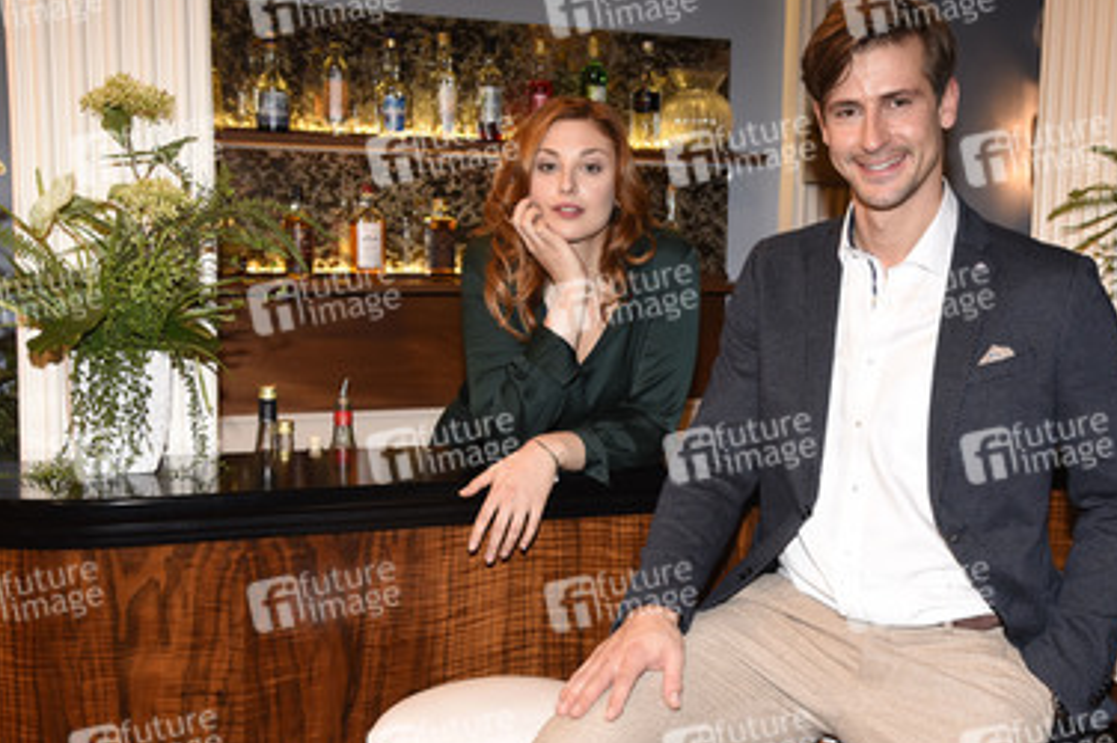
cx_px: 661
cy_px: 374
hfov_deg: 41.0
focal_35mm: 48
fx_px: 1488
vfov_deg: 28.0
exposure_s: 1/80
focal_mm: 40
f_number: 6.3
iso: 1600
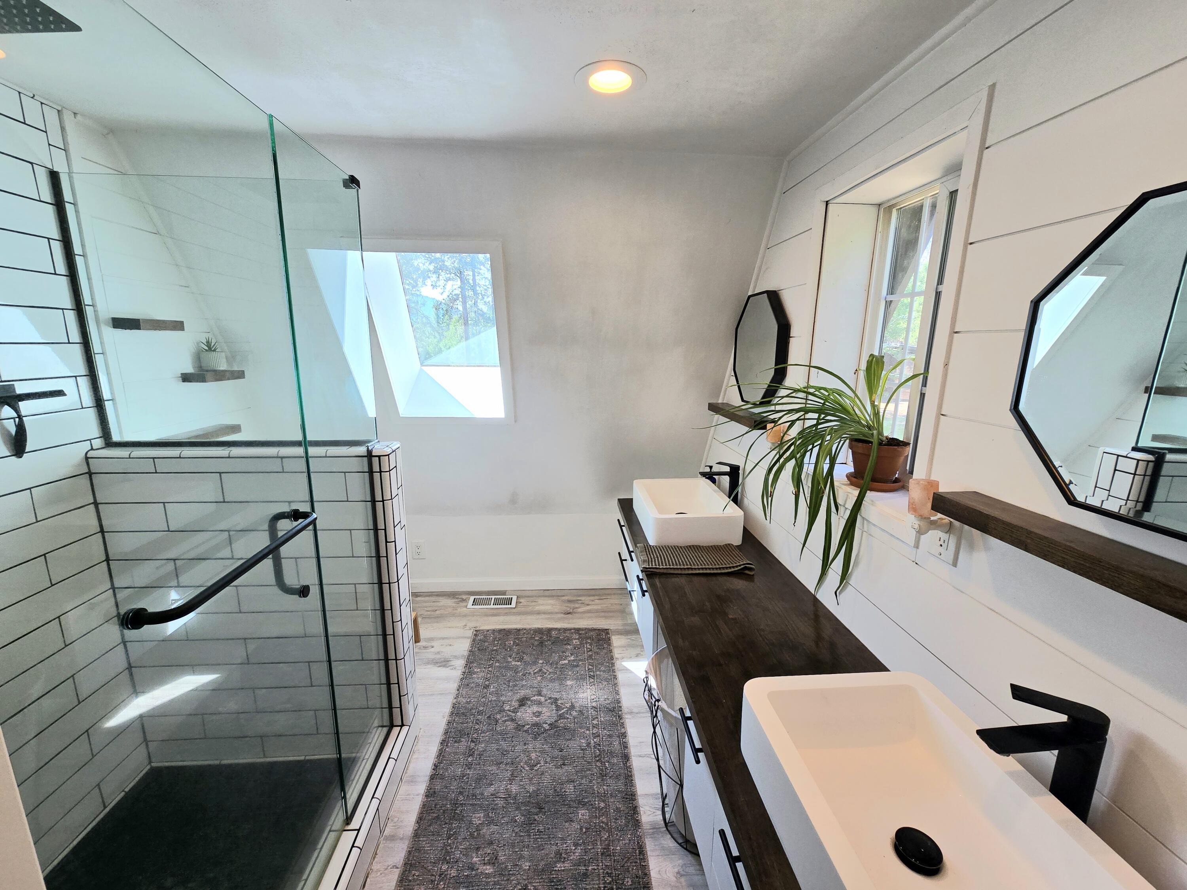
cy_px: 445
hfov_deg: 106.2
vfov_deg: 89.9
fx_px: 446
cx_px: 594
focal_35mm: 13
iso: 50
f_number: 2.2
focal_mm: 2.2
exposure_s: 1/149
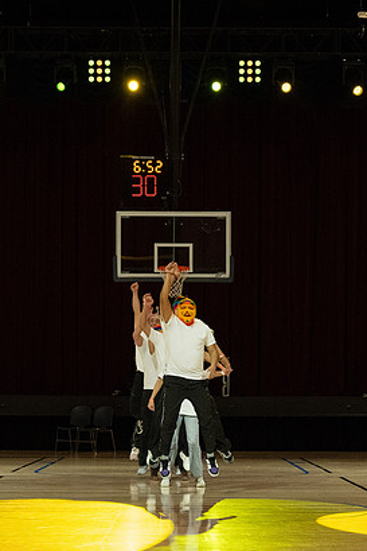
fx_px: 1696
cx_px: 223
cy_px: 358
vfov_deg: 18.4
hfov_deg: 12.3
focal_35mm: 111
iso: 4000
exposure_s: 1/400
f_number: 5
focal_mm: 51
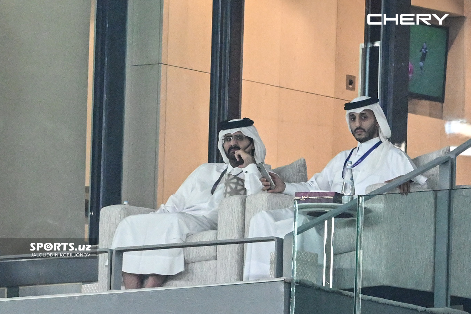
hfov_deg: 5.2
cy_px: 157
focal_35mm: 400
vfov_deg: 3.4
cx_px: 236
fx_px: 5233
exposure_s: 1/1000
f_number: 2.8
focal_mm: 400
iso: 3200
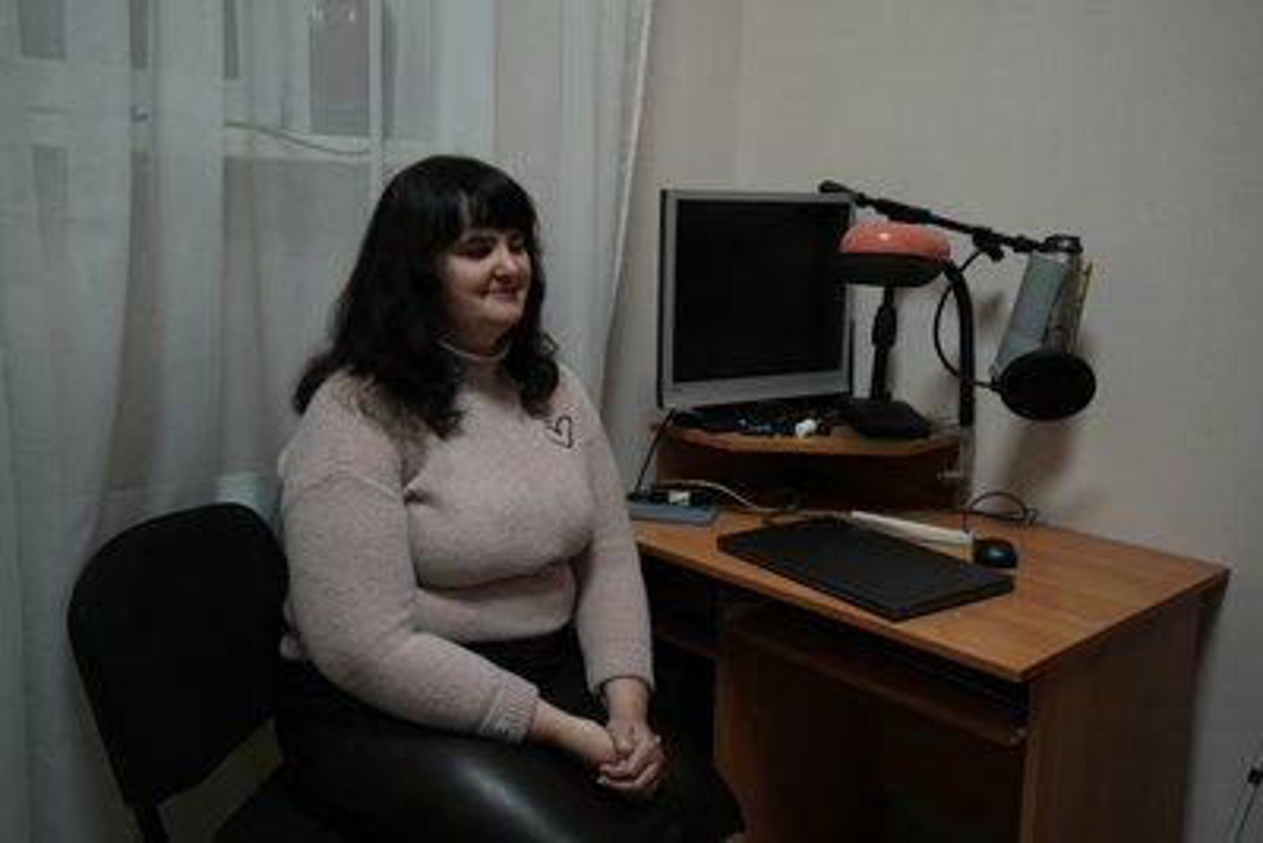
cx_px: 632
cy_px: 422
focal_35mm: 33
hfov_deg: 57.2
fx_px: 1158
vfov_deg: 40.0
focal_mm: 33
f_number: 2.8
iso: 250
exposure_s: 1/50
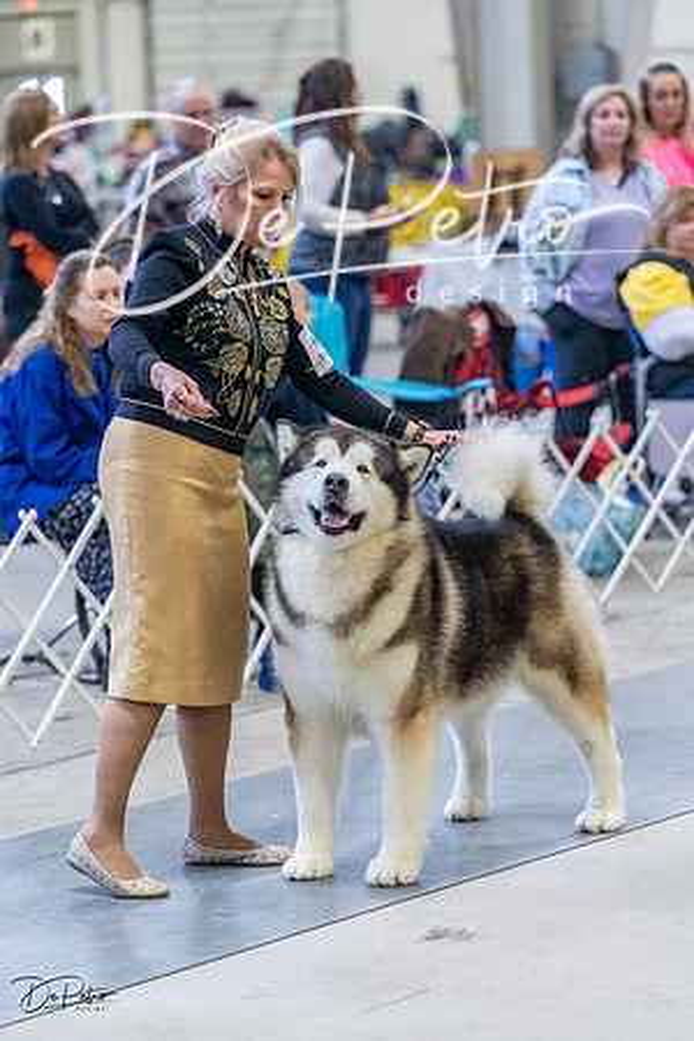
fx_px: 4279
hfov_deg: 9.3
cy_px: 520
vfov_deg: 13.9
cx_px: 347
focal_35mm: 148
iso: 6400
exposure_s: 1/320
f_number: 4
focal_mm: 148
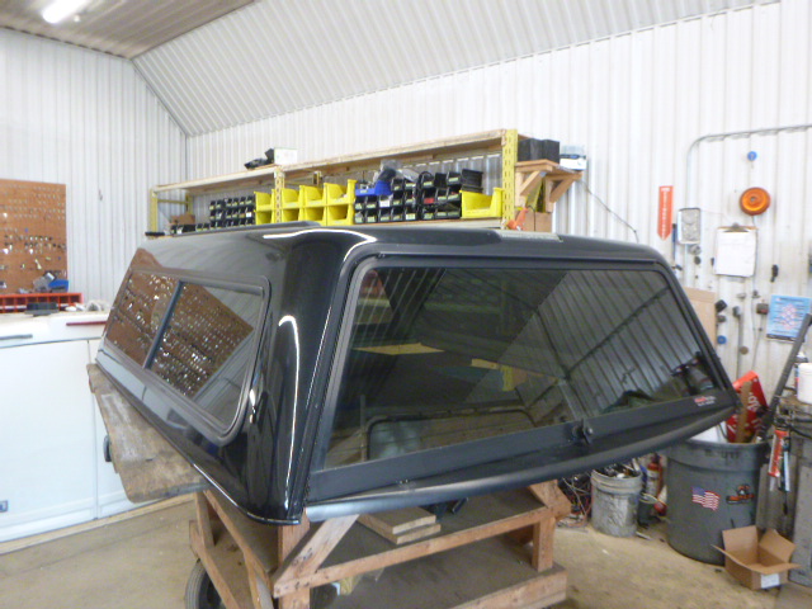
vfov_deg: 54.9
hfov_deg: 69.4
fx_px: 586
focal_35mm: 25
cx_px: 406
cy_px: 304
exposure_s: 1/20
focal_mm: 4.5
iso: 400
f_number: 3.9
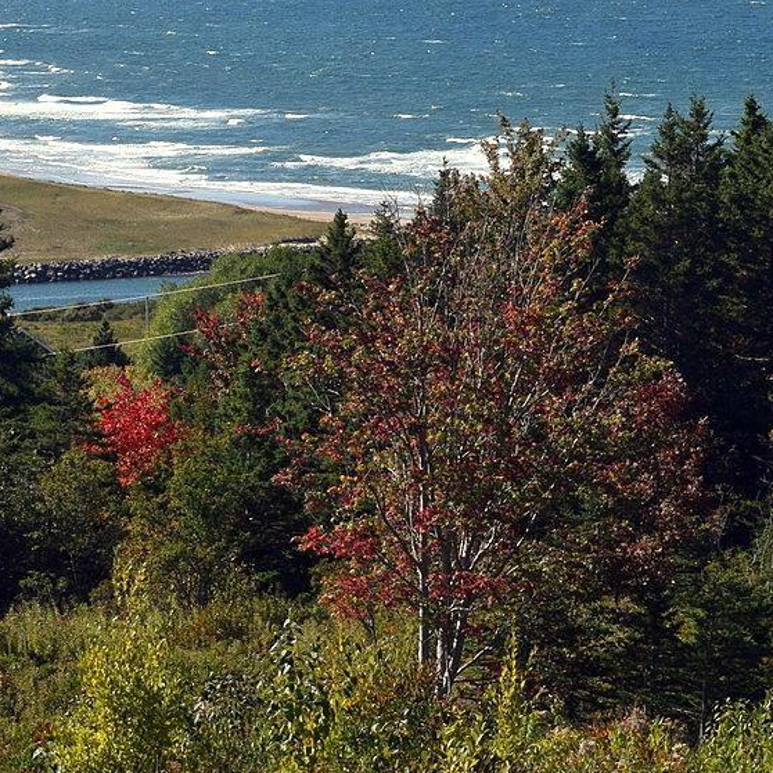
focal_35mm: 201
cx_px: 158
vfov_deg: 8.7
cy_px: 75
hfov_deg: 8.7
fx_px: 5084
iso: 200
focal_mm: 55
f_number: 10
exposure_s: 1/400
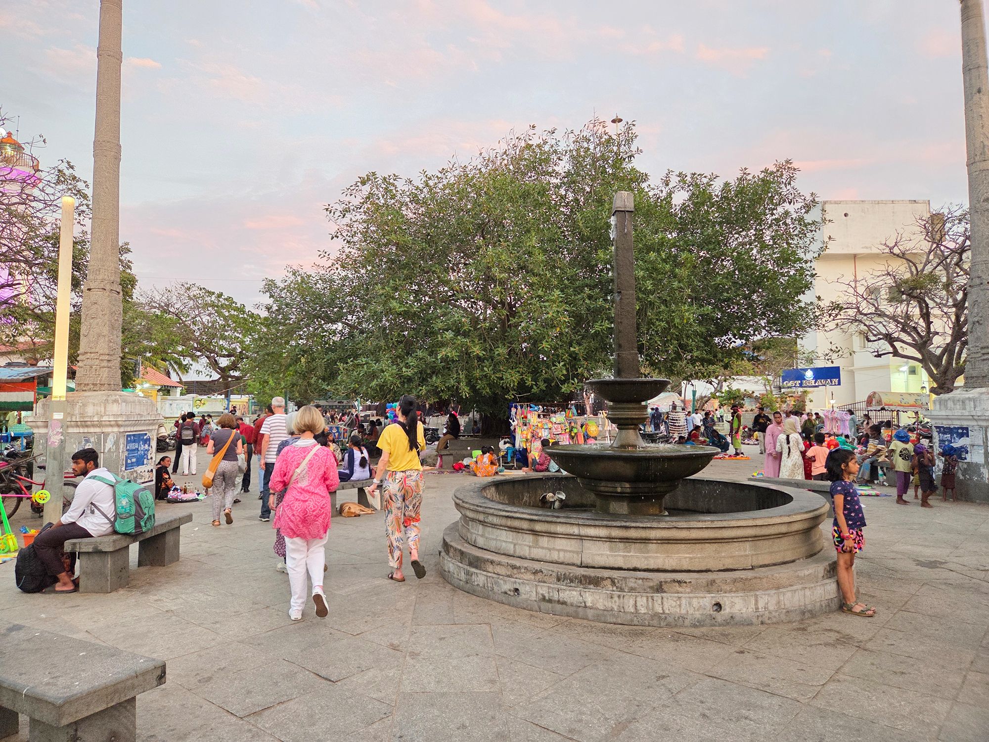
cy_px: 371
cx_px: 494
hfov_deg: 73.9
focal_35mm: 23
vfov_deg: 58.9
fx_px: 657
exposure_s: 1/100
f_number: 1.8
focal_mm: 5.4
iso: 250
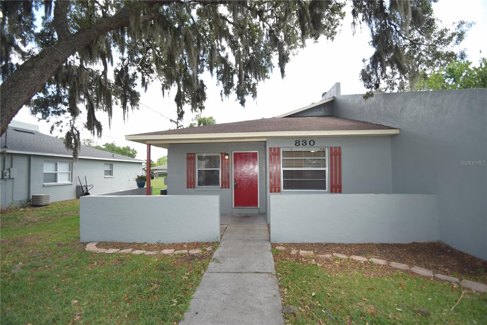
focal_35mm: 15
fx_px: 203
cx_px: 244
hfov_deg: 100.4
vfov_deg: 77.3
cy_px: 162
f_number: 3.5
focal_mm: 10
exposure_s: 1/200
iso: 125
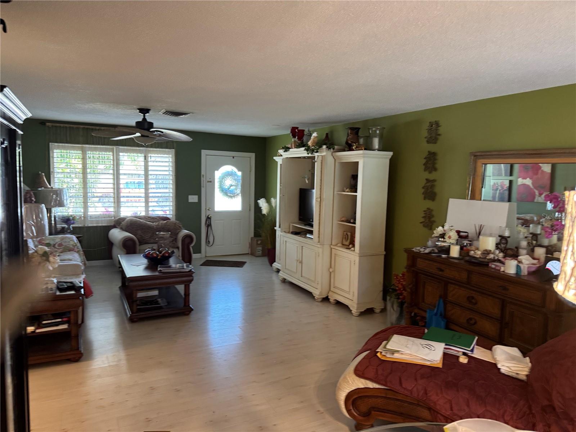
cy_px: 216
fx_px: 399
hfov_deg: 71.6
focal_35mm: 24
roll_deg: -3.6
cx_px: 288
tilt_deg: -5.9
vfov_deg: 56.8
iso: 400
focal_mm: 6.76
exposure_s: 1/60
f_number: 1.78
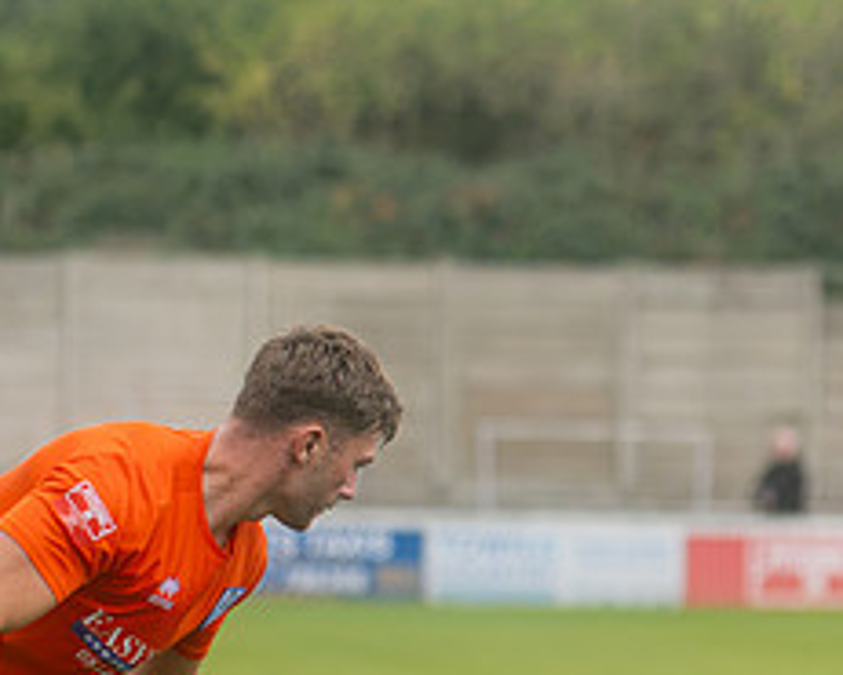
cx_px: 1389
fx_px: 11382
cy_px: 522
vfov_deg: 3.4
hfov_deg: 4.2
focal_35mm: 456
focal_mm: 120
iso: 360
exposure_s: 1/1250
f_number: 2.8
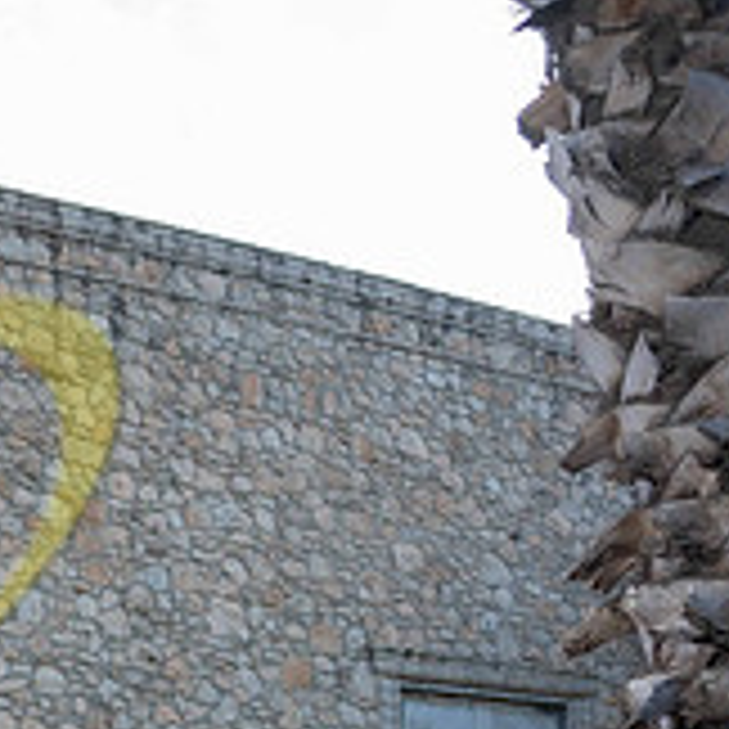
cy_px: 866
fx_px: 1453
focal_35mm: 61
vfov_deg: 25.4
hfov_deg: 24.3
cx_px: -238
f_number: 2.8
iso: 125
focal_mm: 20
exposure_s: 1/640
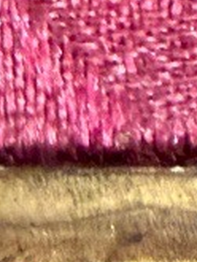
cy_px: -443
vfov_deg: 9.0
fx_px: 1432
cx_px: 91
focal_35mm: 189
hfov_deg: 7.9
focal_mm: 2.22
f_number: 2.2
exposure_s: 1/50
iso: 640
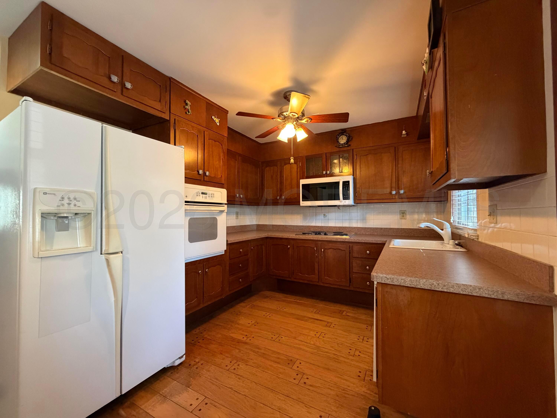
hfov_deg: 102.1
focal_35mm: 14
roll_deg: +0.2
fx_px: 225
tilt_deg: +0.7
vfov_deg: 85.7
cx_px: 278
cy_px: 209
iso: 640
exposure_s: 1/60
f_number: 2.2
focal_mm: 2.22
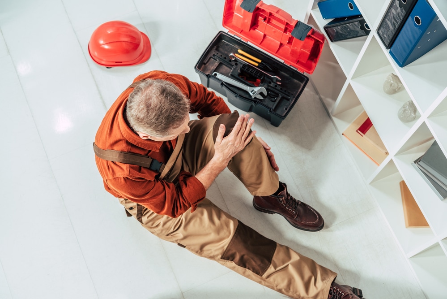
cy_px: 150
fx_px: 596
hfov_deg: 41.1
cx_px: 224
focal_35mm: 48
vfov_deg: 28.1
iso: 160
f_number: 5
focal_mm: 48
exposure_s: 1/160
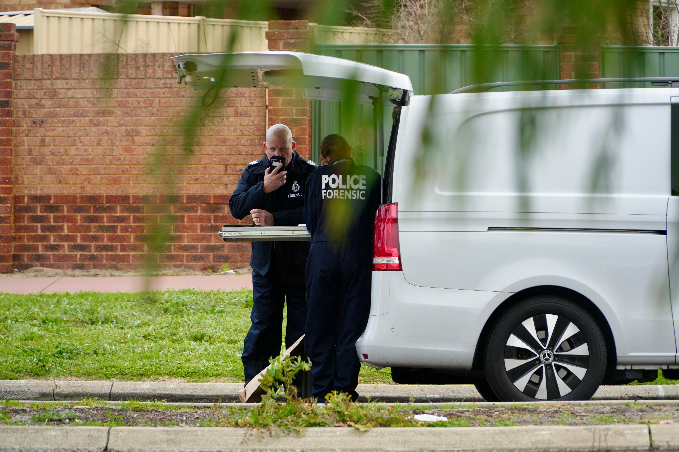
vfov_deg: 8.7
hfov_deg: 13.0
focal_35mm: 158
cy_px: 226
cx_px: 340
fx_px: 2970
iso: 200
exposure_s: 1/200
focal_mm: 105
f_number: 4
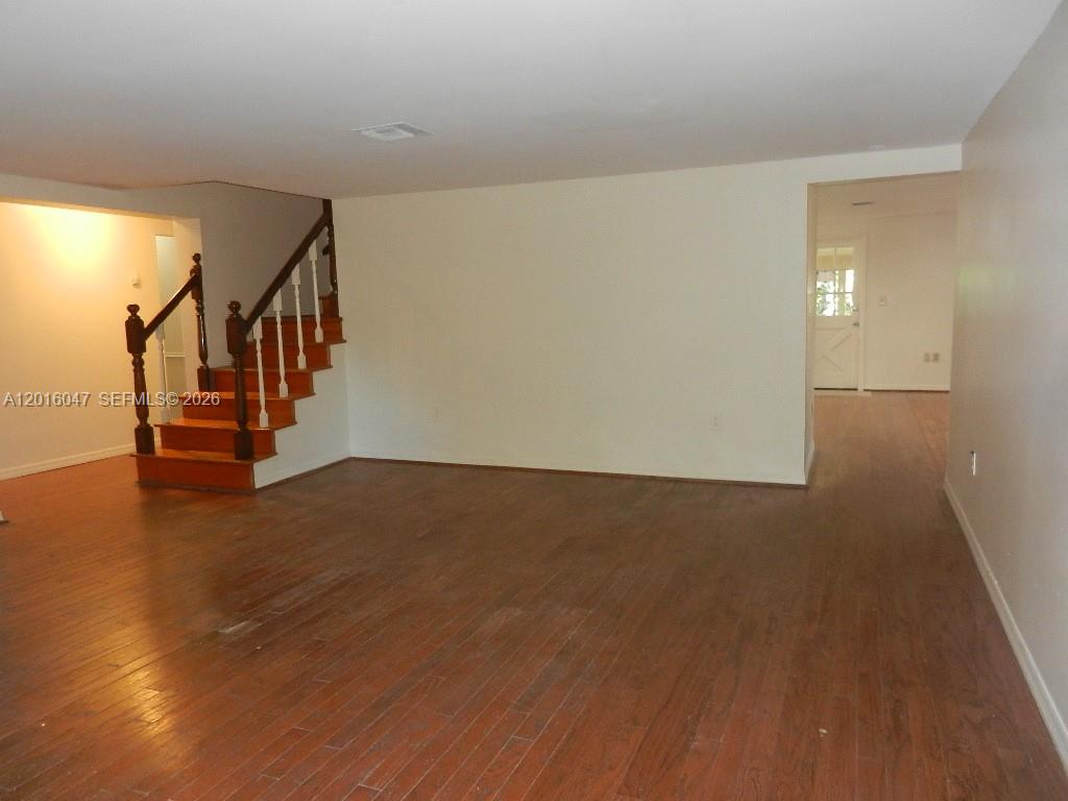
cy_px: 400
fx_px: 771
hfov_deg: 69.4
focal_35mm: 25
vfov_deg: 54.9
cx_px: 534
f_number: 3.5
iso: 400
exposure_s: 1/30
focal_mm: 4.5
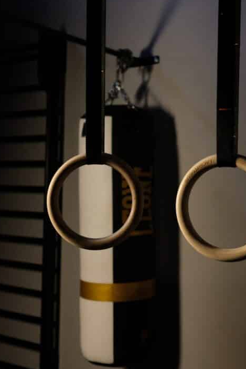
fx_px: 522
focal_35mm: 51
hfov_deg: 26.3
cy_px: 153
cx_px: 171
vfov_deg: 38.8
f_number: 2.5
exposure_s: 1/160
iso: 4000
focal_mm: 23
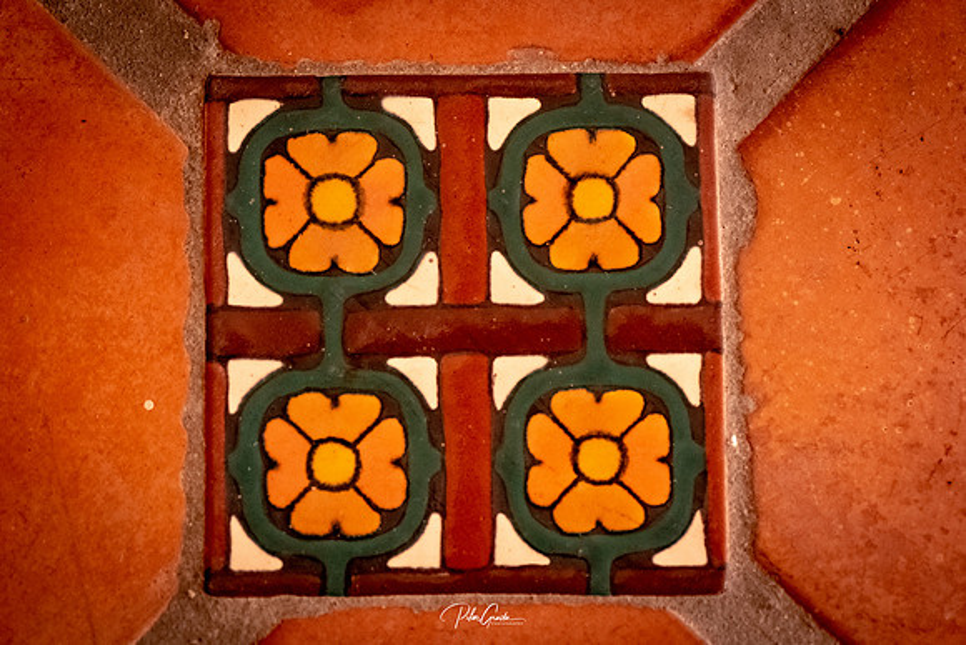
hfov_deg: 17.2
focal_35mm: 119
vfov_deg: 11.6
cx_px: 479
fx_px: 3186
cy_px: 294
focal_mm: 105
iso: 12800
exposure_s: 1/160
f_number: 10
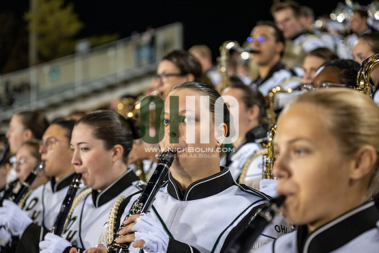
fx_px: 737
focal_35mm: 70
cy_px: 126
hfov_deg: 28.8
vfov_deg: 19.5
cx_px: 190
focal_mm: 70
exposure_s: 1/500
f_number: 3.2
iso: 2000
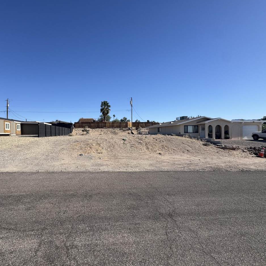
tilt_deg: -0.4
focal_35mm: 17
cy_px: 134
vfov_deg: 84.0
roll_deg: -0.3
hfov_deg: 83.4
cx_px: 113
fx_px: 148
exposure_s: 1/2415
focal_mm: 2.22
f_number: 2.2
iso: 50
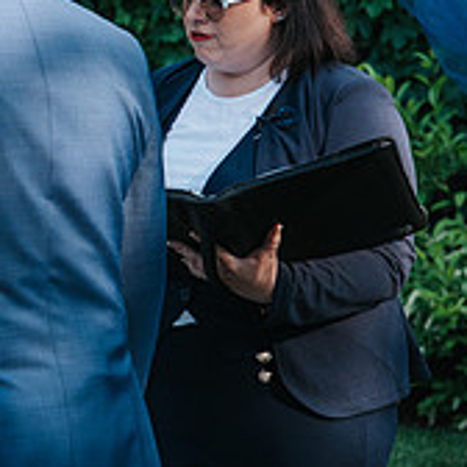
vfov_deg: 7.9
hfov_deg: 7.8
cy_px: 21
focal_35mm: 220
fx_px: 3358
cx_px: -311
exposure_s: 1/320
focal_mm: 75
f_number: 4.5
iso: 400
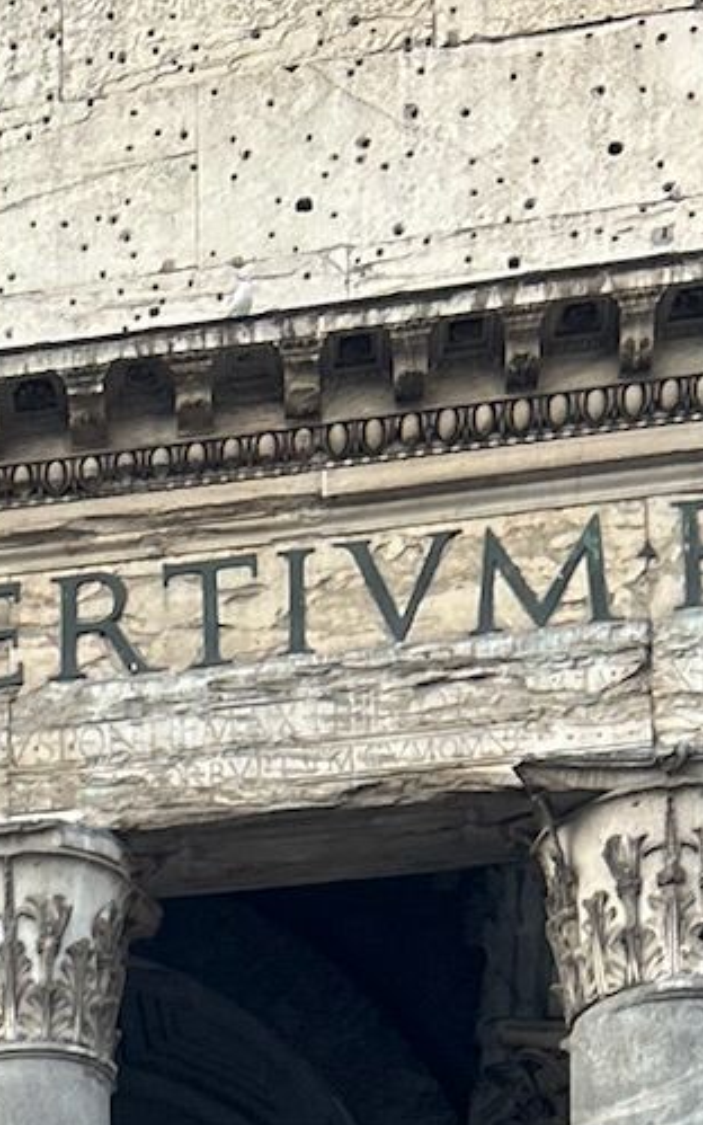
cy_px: 1982
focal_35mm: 113
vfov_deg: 15.9
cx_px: -536
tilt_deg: +7.6
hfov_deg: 10.9
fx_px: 3463
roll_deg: -1.2
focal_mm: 5.7
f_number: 1.5
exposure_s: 1/118
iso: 125
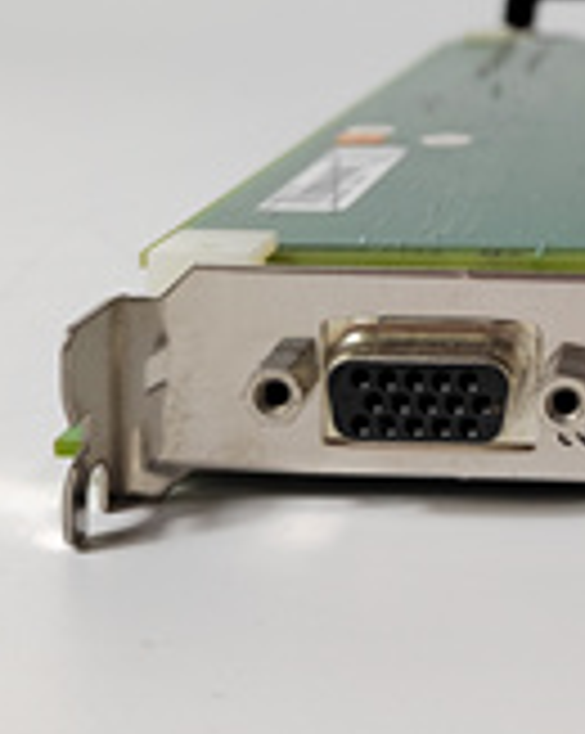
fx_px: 1496
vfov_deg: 26.1
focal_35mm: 69
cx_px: 652
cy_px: -7
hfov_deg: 21.0
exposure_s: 1/100
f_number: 1.9
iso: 416
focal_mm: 5.52
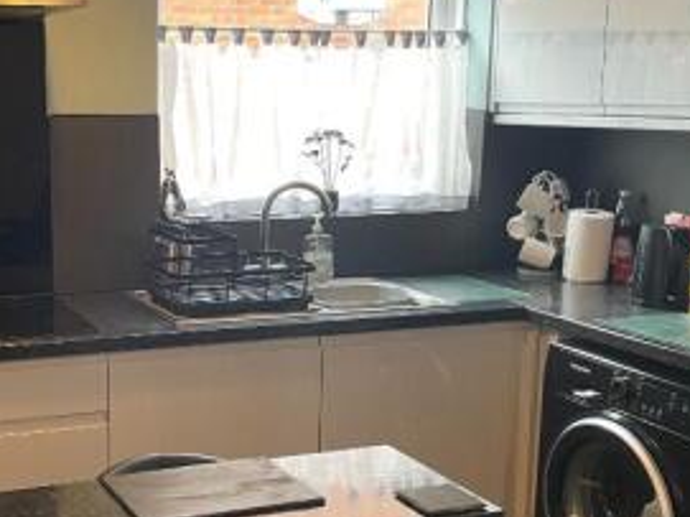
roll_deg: +0.4
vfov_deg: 26.1
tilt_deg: -10.3
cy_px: 276
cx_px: 164
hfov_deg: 33.6
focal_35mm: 56
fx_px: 1116
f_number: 1.6
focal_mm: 4.2
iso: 100
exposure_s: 1/50
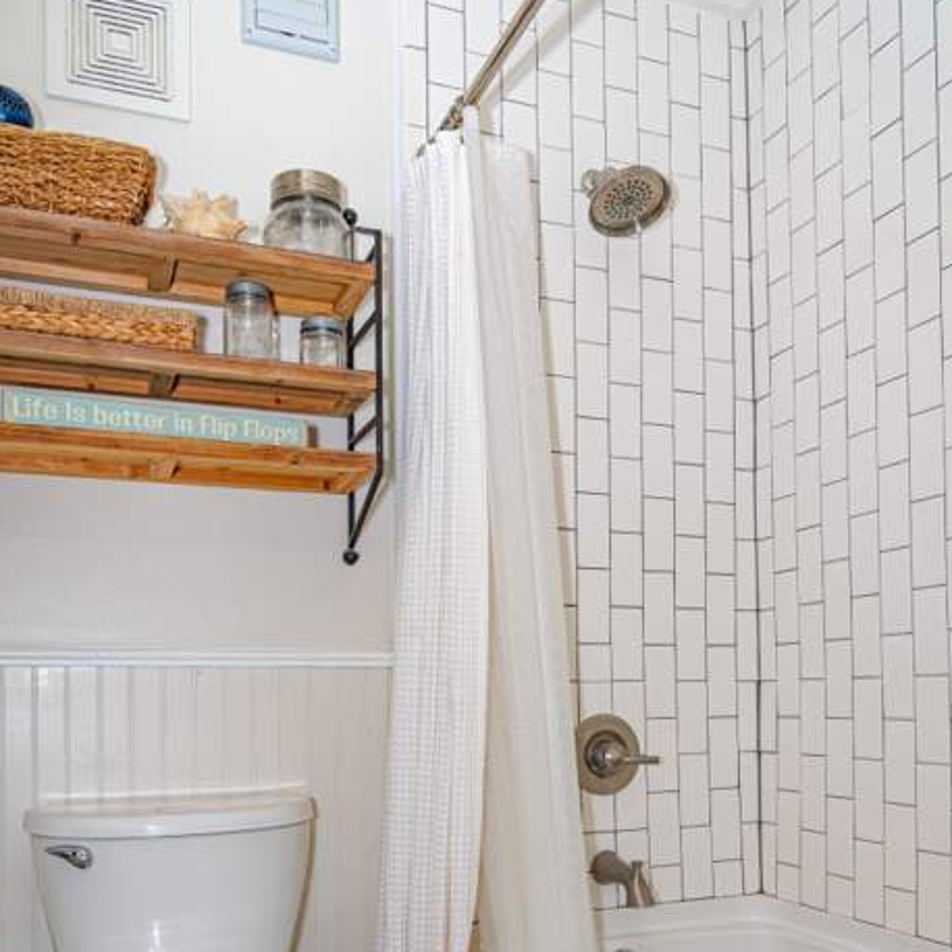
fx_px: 996
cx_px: 480
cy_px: 685
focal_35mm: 32
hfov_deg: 51.1
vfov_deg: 49.5
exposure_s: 1/125
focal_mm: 24
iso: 400
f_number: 7.1
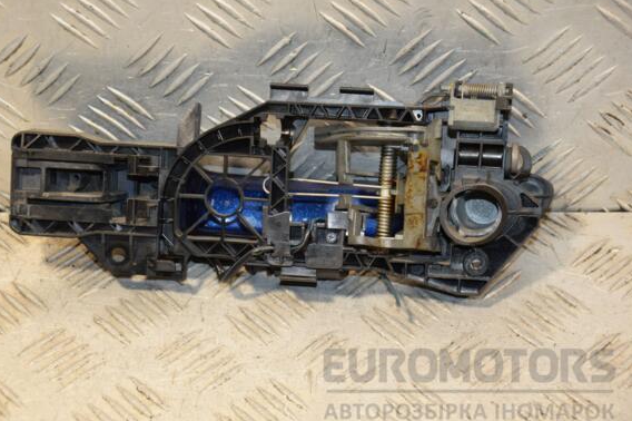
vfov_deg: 12.3
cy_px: 217
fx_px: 1947
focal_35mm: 111
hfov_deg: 18.4
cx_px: 303
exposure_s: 1/125
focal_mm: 70
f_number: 5.3
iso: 800
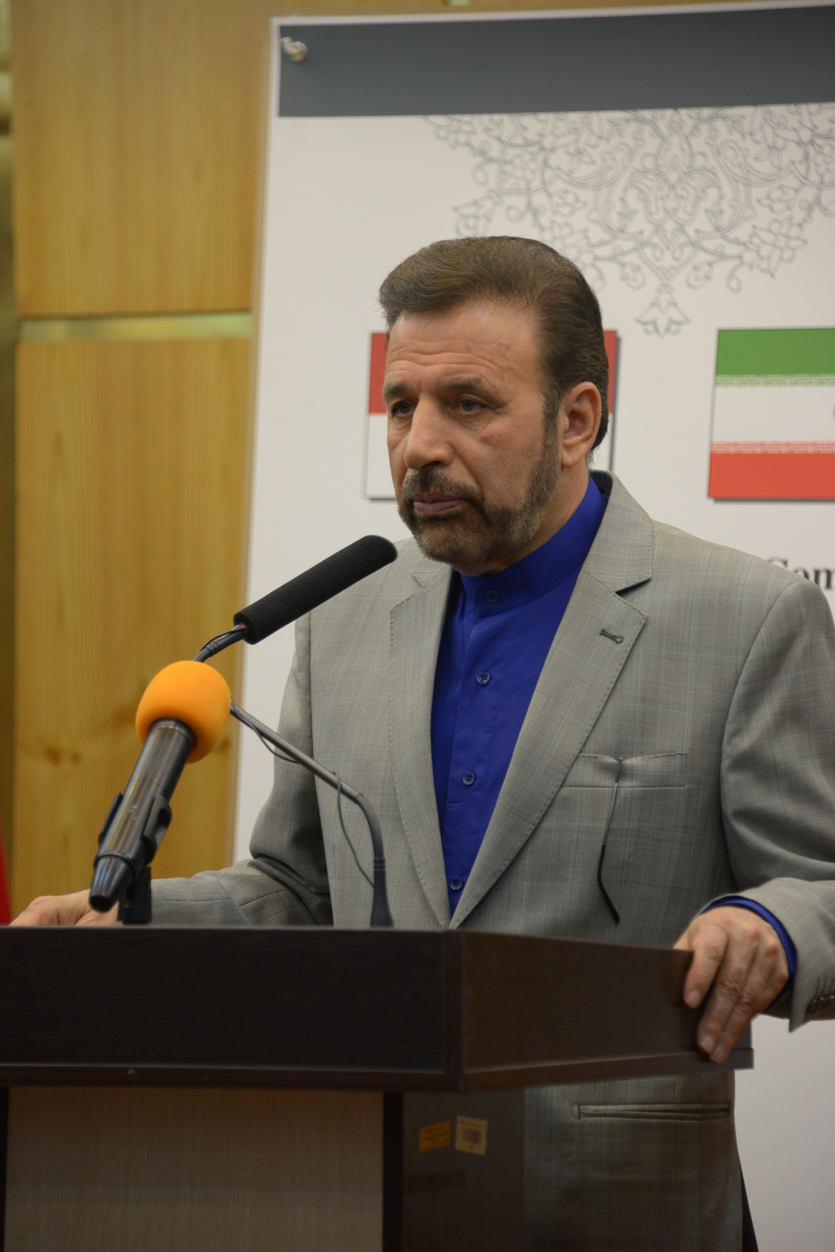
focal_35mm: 180
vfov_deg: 11.4
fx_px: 6257
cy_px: 626
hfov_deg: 7.6
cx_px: 418
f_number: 5.6
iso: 1600
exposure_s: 1/100
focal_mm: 180
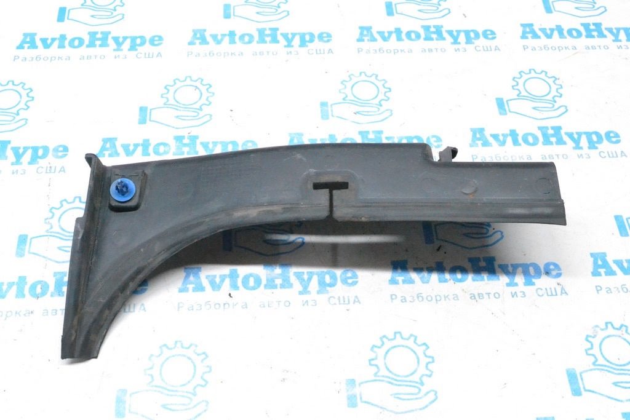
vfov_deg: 28.1
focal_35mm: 48
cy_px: 210
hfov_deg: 41.1
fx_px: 840
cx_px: 315
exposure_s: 1/125
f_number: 10
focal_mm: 32
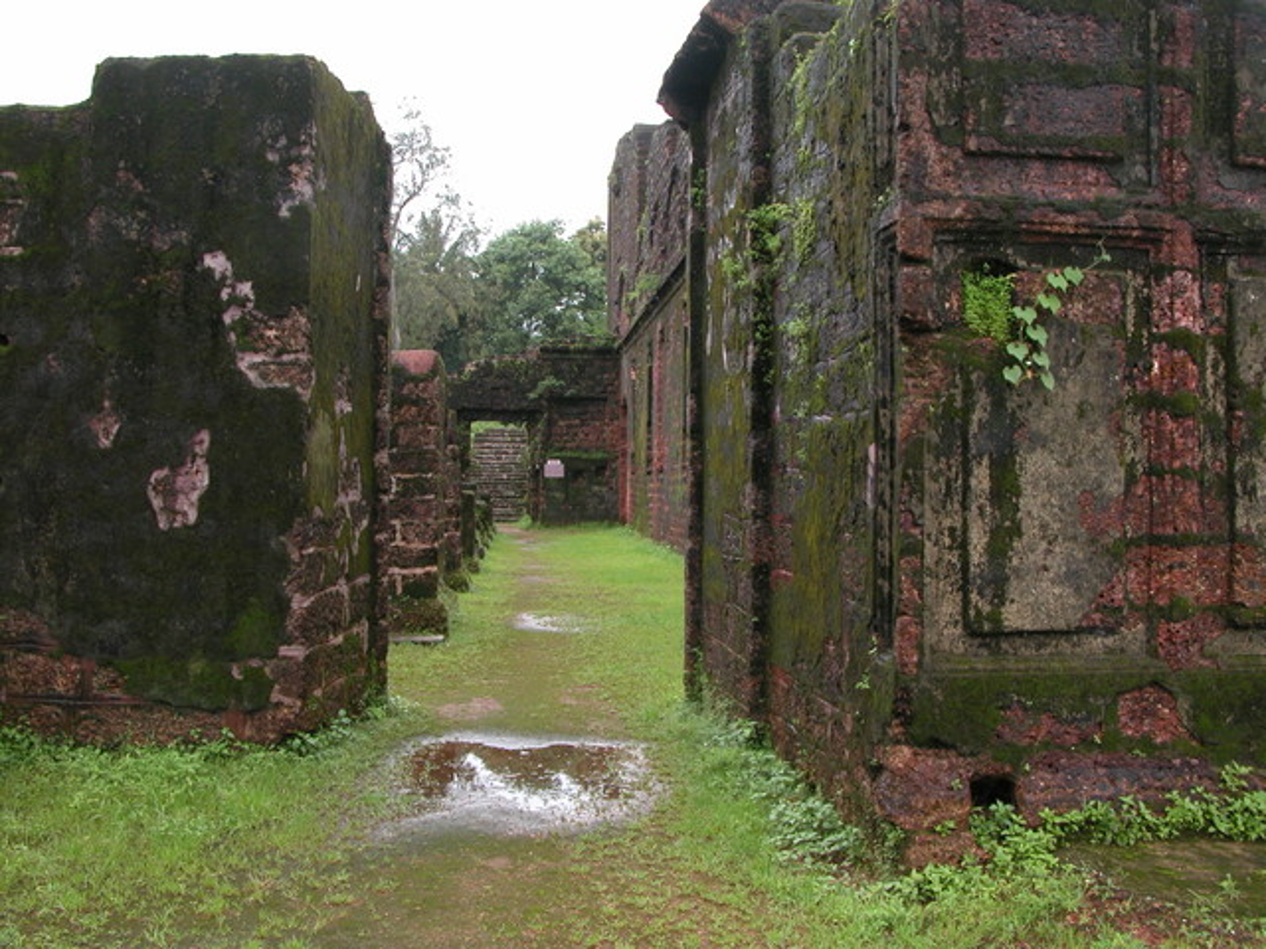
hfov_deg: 52.6
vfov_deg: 40.7
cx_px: 633
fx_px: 1280
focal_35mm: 35
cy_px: 474
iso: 100
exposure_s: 1/148
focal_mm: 8.9
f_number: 5
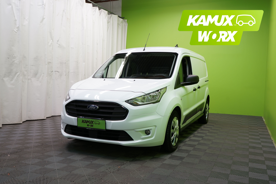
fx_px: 238
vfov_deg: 42.3
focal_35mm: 31
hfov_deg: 60.3
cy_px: 92
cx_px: 138
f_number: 5.6
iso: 400
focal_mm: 31
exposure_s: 1/50
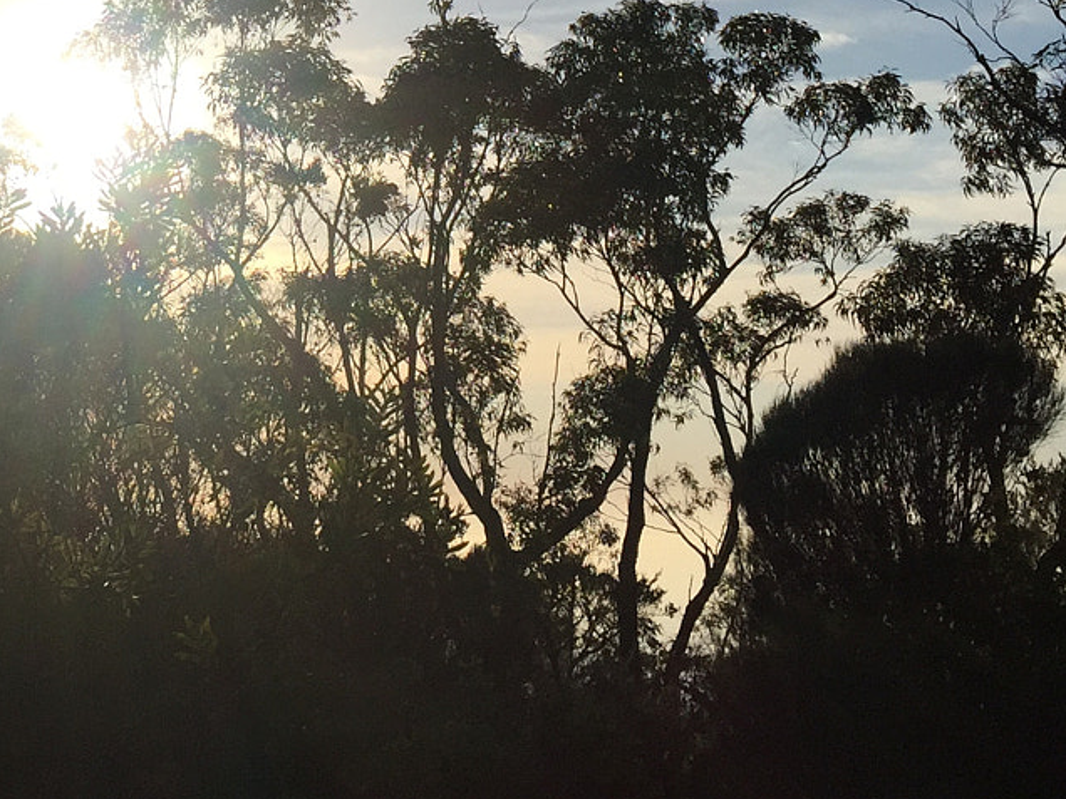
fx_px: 2248
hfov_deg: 25.8
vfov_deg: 19.2
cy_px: -116
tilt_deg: +15.7
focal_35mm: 73
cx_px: 91
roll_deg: +0.9
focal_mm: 4.15
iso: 32
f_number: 2.2
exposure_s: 1/7937
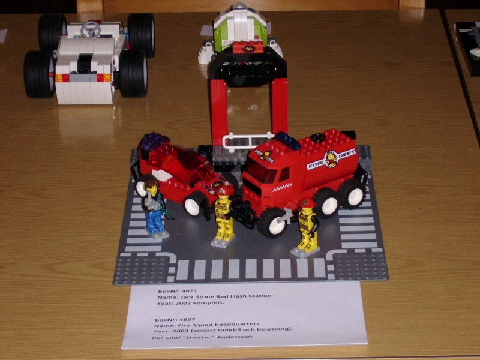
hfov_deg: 19.1
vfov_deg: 14.4
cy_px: 180
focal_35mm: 103
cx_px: 240
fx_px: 1428
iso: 100
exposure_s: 1/60
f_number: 4.9
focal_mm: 17.14
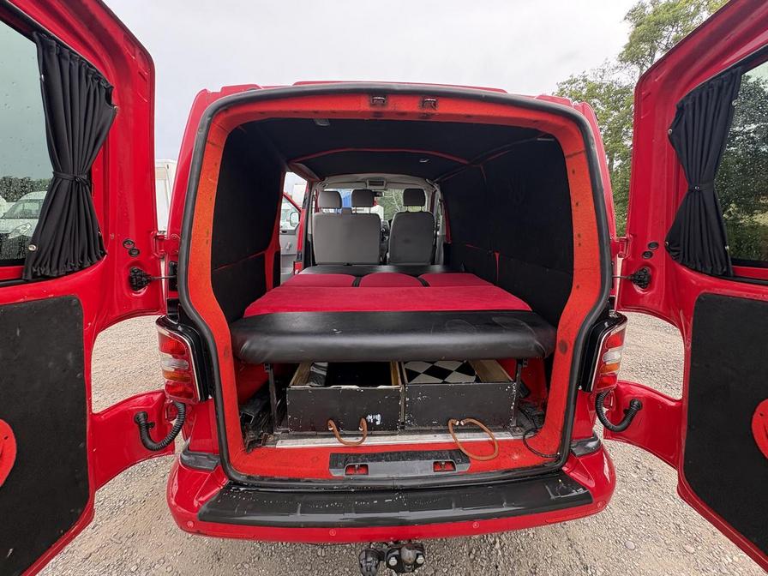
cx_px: 384
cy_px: 288
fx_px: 311
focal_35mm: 14
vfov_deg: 85.7
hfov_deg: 102.1
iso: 80
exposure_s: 1/136
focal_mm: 2.22
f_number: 2.2
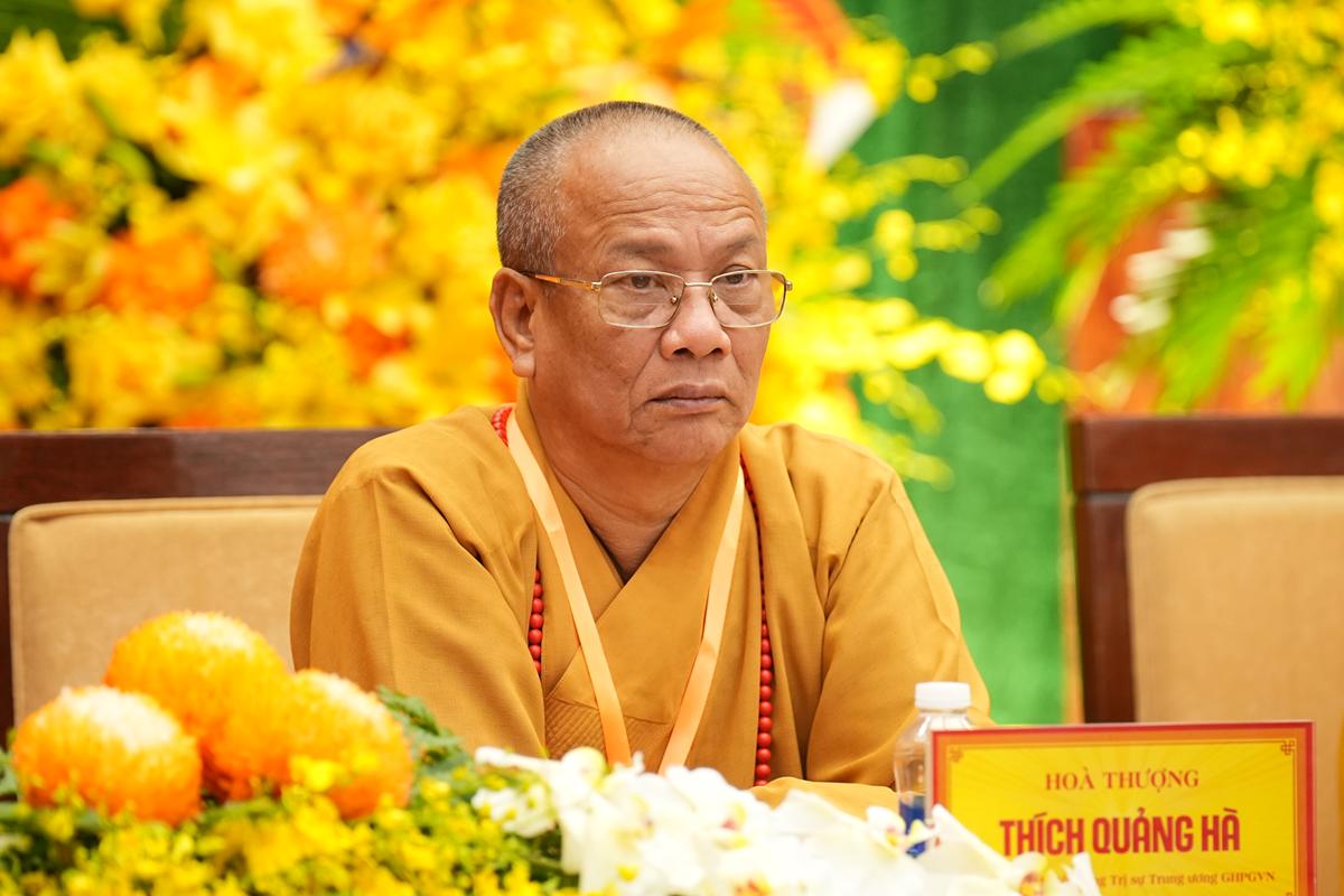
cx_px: 672
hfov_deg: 8.7
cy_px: 448
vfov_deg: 5.8
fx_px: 8885
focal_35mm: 238
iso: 1250
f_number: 2.8
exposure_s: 1/125
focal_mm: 159
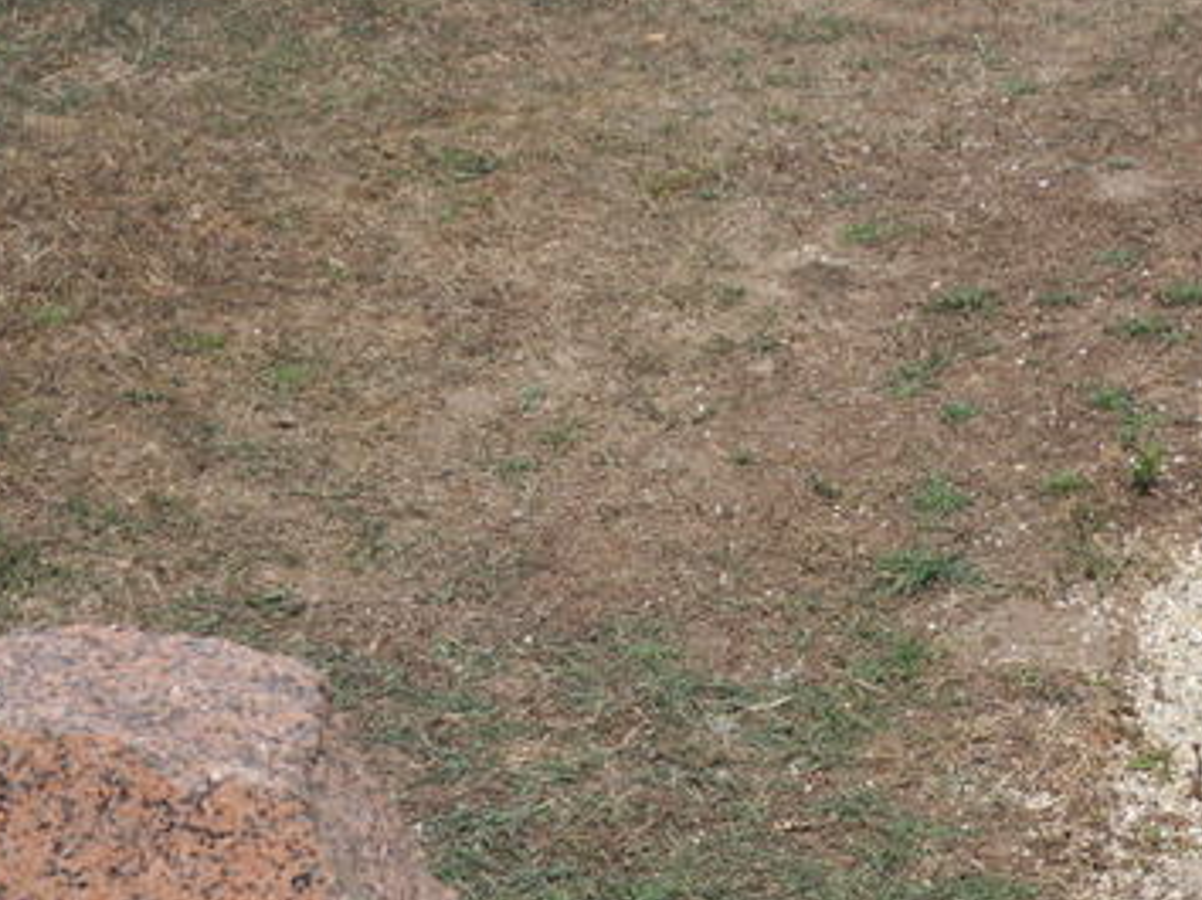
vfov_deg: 12.0
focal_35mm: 123
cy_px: 795
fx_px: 4268
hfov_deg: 16.0
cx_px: 876
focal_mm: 12.2
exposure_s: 1/180
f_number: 11.3
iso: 80
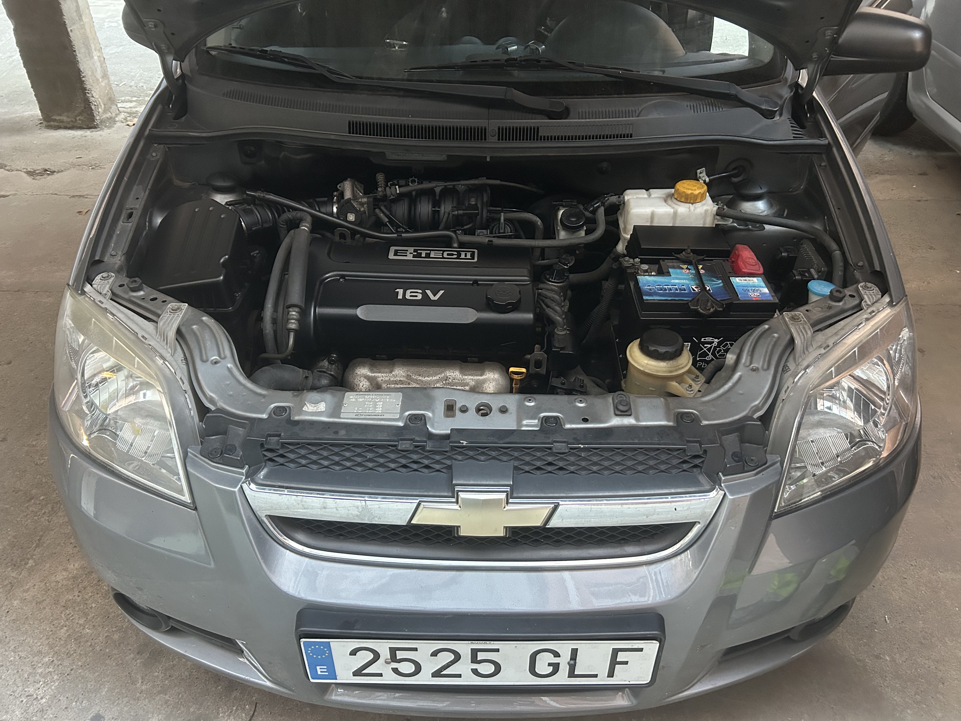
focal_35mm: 26
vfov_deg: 53.1
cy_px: 360
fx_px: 722
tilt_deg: -36.7
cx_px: 480
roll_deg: -0.2
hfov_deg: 67.3
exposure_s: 1/51
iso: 500
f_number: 1.5
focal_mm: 5.7
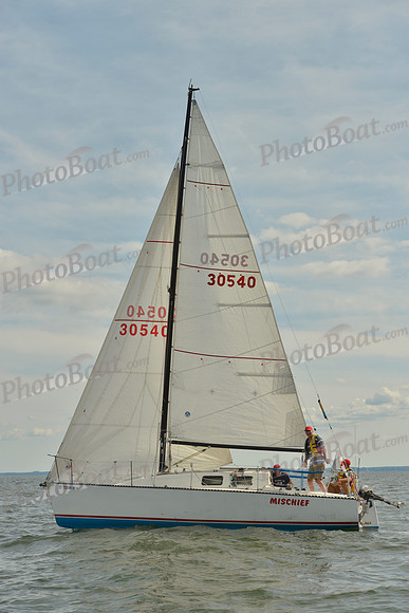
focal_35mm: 70
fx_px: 1192
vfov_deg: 28.8
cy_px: 306
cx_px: 204
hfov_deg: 19.5
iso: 200
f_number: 8
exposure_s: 1/1000
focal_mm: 70
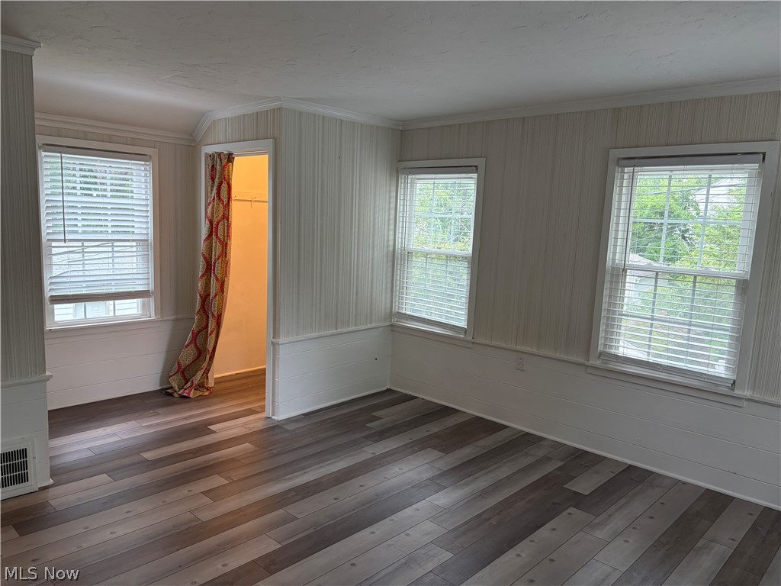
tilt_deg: -8.0
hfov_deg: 67.3
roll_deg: -1.4
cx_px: 390
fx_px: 587
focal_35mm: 26
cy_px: 293
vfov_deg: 53.1
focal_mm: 5.96
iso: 80
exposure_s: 1/60
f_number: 1.6
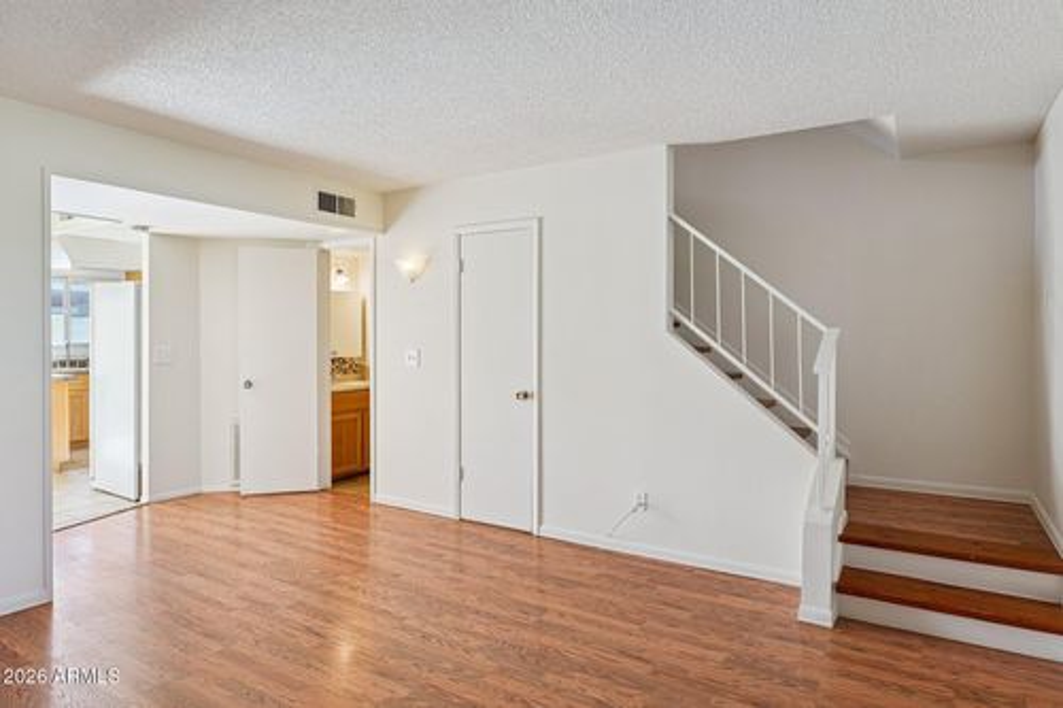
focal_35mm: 20
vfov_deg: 61.9
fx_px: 590
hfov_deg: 84.0
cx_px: 532
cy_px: 354
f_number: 8
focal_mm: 20
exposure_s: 1/25
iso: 400
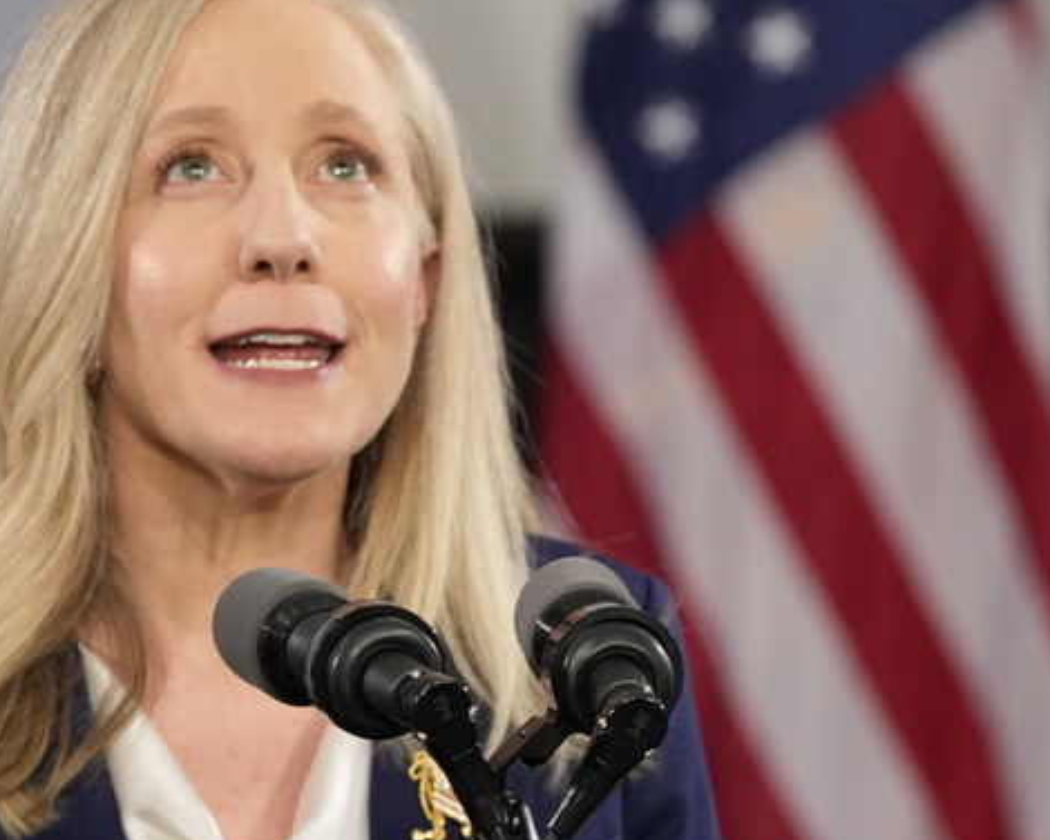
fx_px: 13021
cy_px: 544
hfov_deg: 4.6
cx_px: 239
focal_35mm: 419
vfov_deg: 3.7
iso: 1600
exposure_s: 1/250
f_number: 4
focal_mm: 137
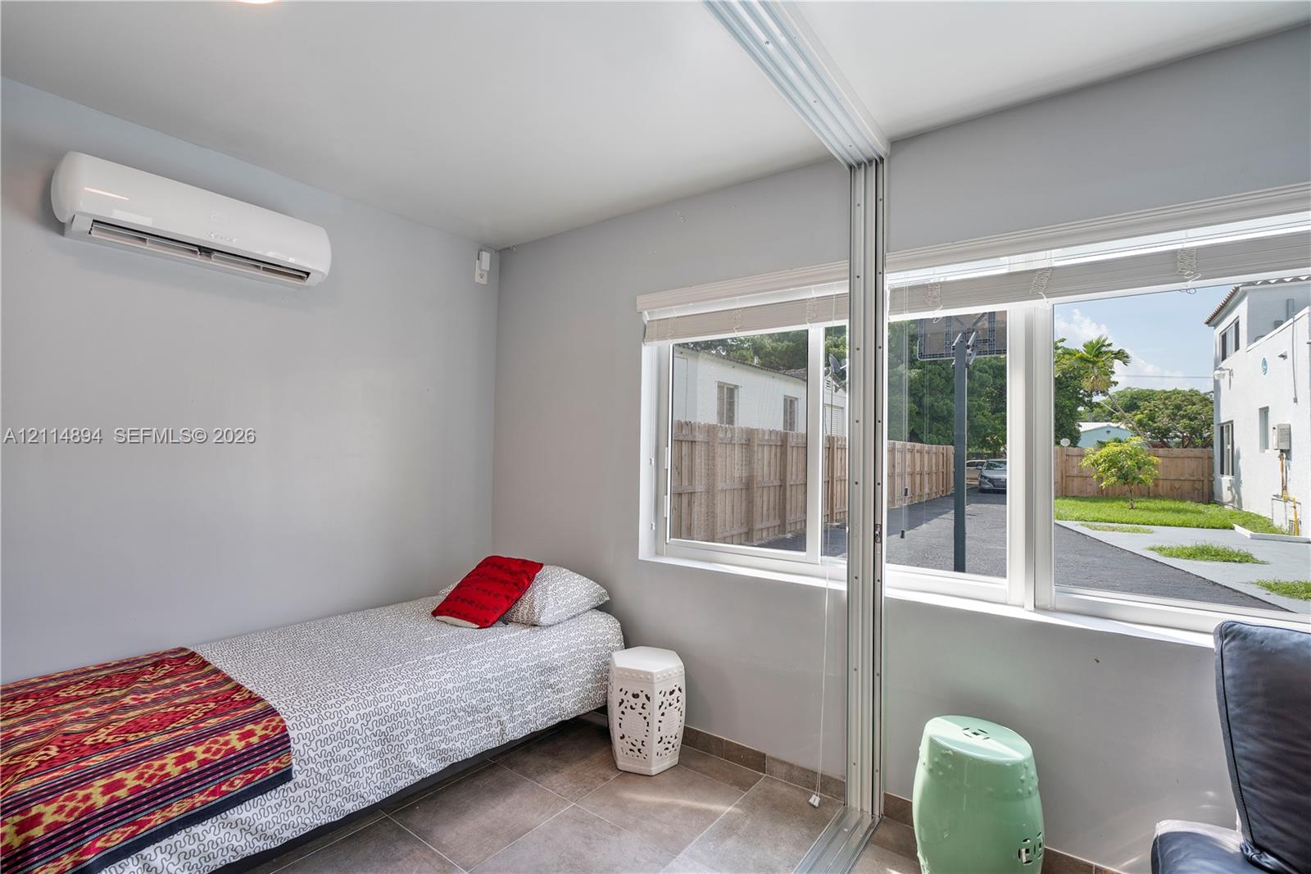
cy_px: 437
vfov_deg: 73.7
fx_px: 583
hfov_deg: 96.7
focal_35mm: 16
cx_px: 656
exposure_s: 1/50
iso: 100
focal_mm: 16
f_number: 7.1
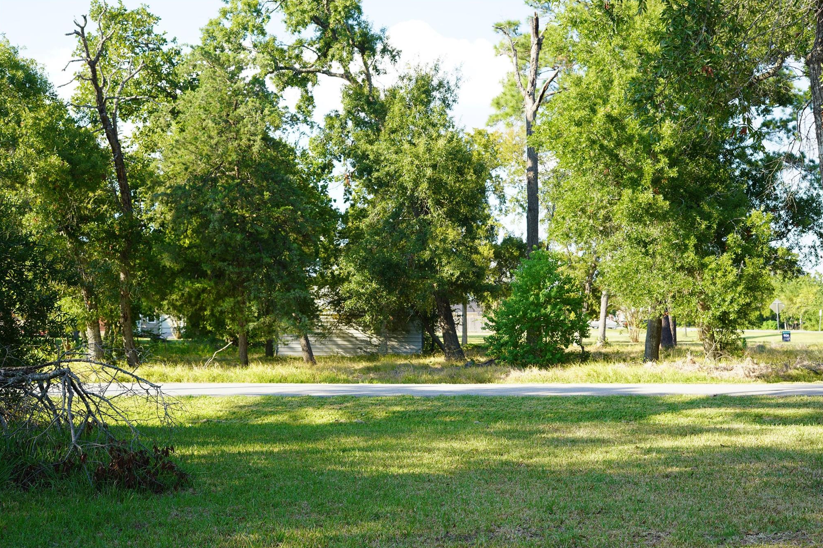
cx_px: 417
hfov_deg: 38.9
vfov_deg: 26.5
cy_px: 276
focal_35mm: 51
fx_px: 1166
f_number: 5.6
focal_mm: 50
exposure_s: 1/100
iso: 100
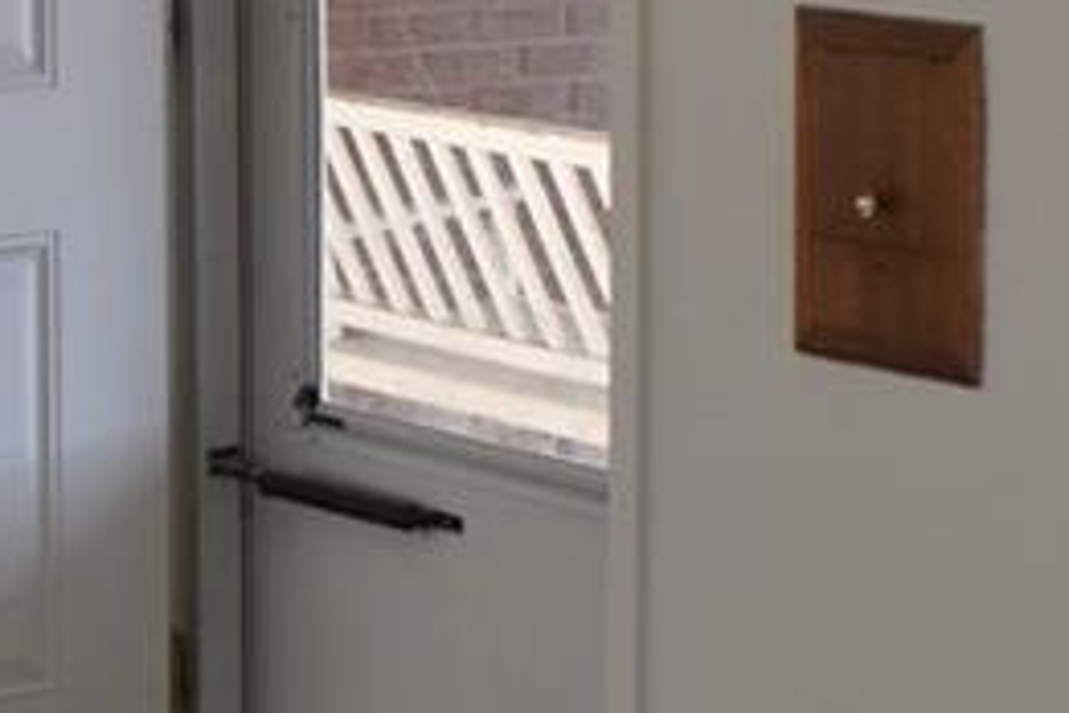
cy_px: 115
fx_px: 6357
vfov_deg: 6.4
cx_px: -377
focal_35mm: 214
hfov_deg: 9.4
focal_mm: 23
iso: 400
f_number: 5
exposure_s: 1/100
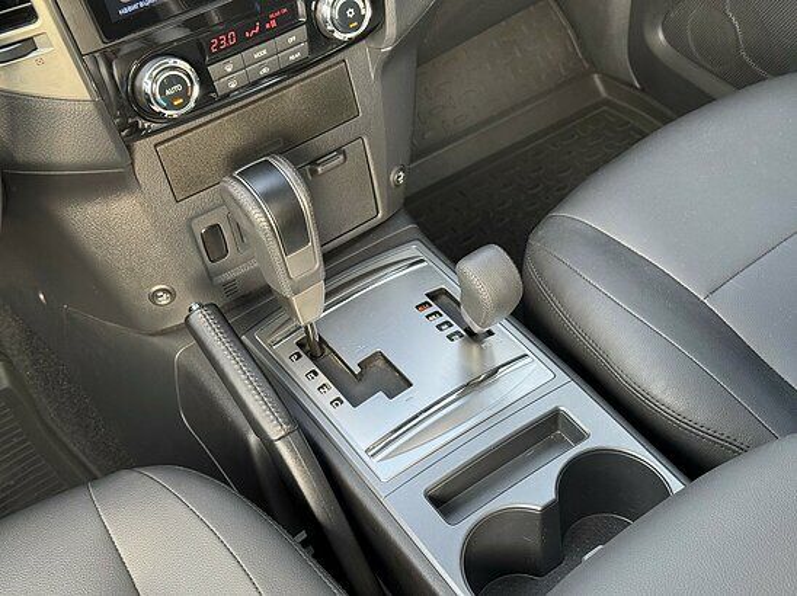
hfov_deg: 39.7
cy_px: 298
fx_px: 1104
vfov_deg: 30.2
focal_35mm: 48
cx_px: 398
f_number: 1.78
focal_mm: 6.76
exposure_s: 1/60
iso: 200
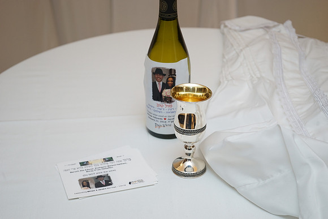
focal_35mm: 67
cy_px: 110
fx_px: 611
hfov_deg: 30.1
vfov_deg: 20.3
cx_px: 164
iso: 800
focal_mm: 67
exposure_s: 1/80
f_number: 5.6
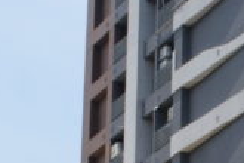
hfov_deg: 13.8
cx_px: 339
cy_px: 162
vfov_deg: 9.6
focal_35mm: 142
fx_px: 962
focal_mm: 26
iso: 100
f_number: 13
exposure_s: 1/100
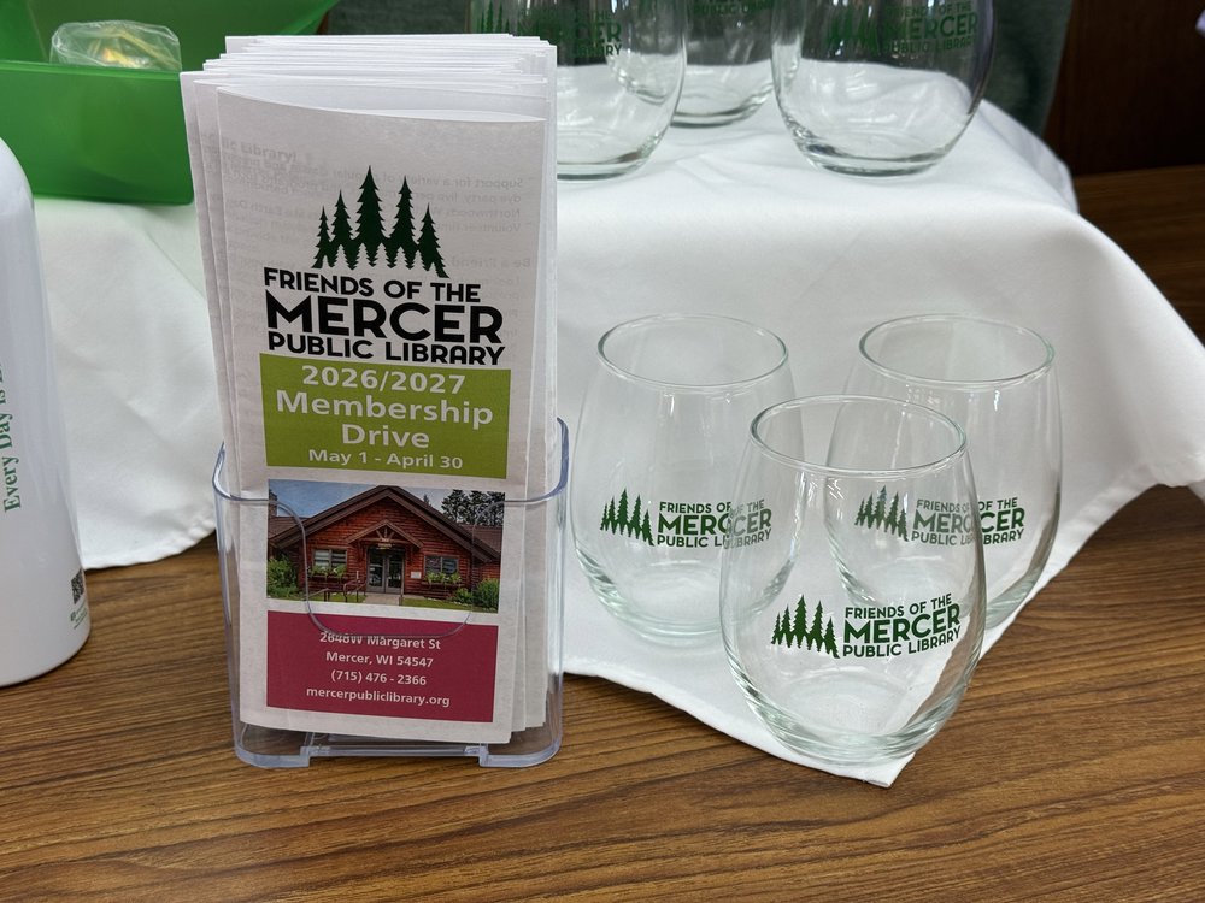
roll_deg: -0.5
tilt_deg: -25.8
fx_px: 1671
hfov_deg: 39.7
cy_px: 452
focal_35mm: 48
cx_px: 602
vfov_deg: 30.3
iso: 64
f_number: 1.78
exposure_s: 1/60
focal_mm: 6.76
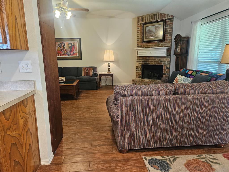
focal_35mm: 23
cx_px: 114
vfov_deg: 58.9
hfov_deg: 73.9
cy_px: 86
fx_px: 152
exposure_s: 1/120
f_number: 1.8
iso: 400
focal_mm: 5.4
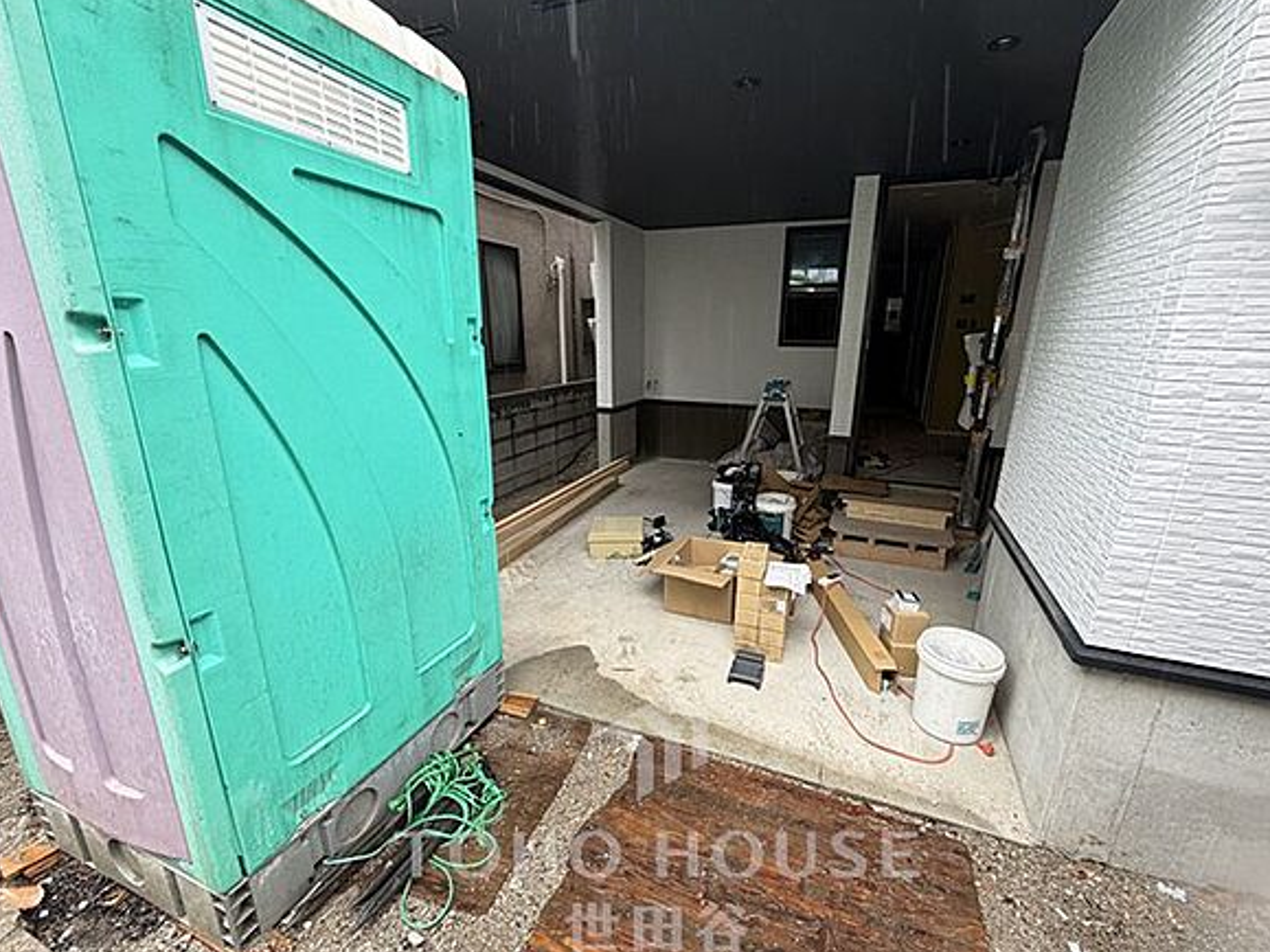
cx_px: 656
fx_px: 550
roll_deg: -0.2
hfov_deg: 98.1
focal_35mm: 15
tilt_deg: -16.9
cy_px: 490
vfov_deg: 81.7
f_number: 2.2
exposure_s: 1/121
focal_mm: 2.22
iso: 160
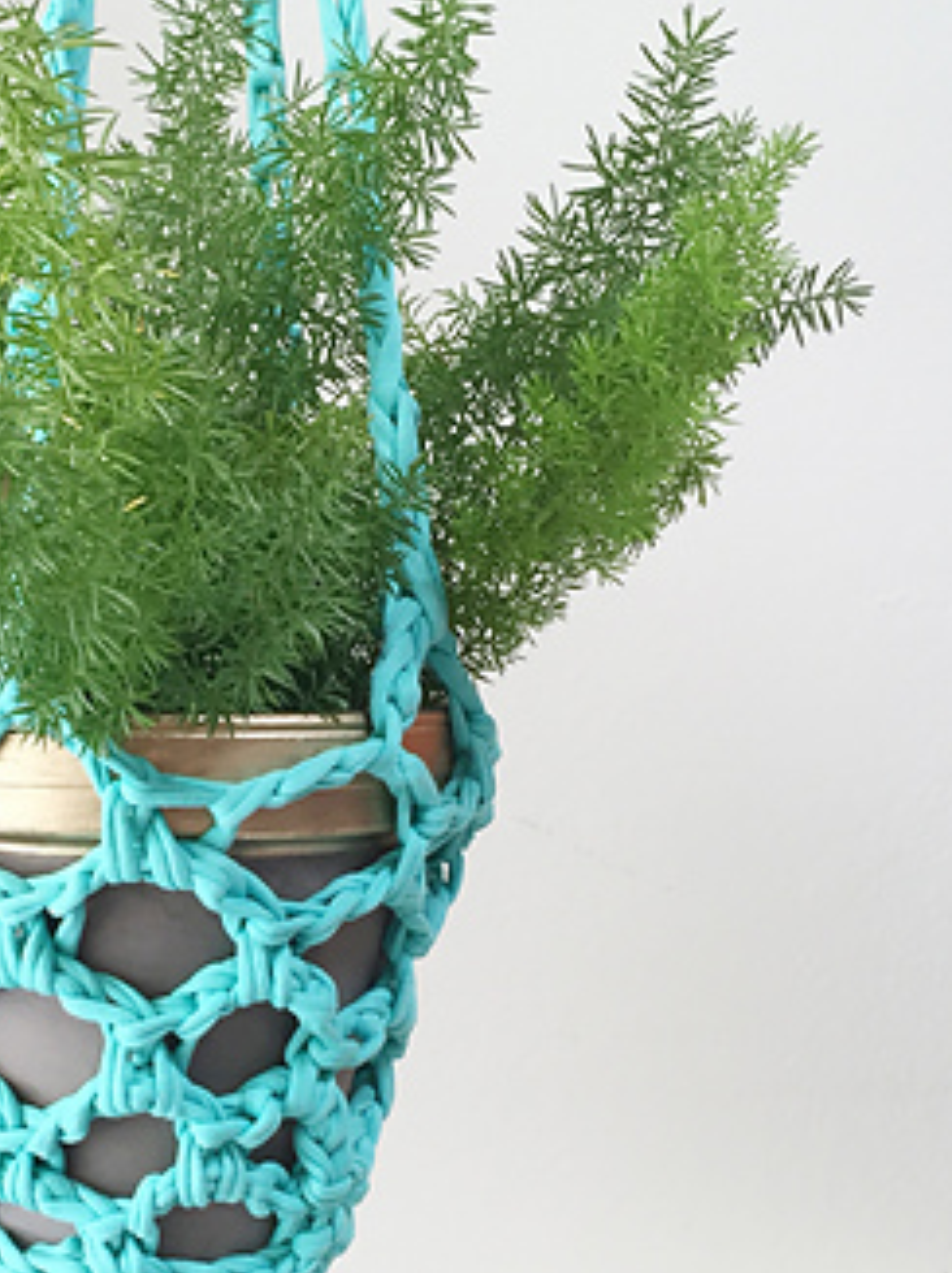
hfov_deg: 25.0
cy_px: 836
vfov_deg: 33.5
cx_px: 137
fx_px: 2093
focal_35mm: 57
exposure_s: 1/40
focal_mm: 4.15
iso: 32
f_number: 2.2
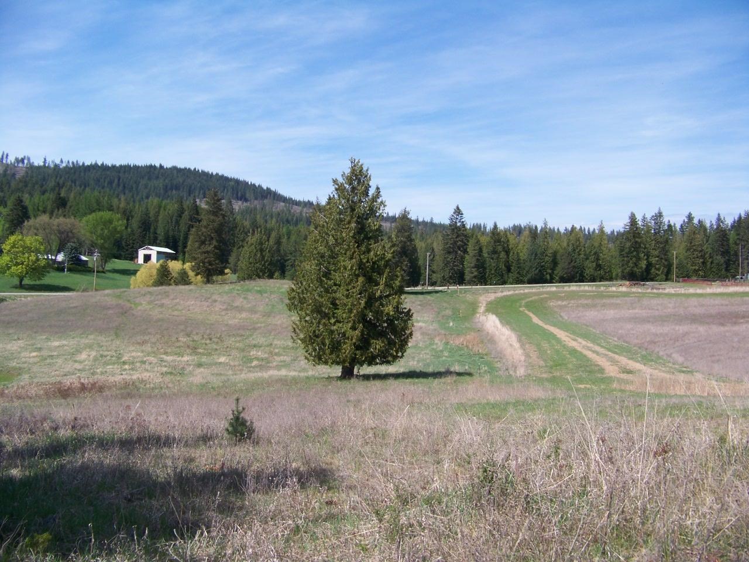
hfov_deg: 51.4
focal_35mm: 36
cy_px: 281
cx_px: 374
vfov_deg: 39.7
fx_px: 779
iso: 64
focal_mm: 5.85
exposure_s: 1/1000
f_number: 2.8
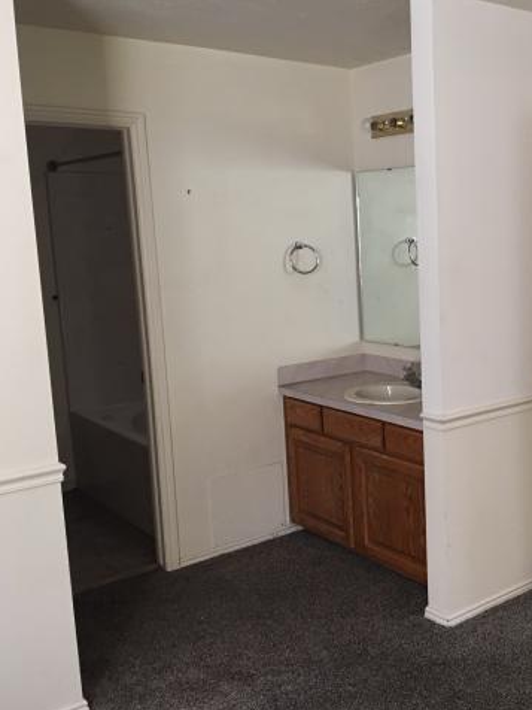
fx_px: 799
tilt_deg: -9.5
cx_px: 452
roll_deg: +0.9
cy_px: 356
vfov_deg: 47.9
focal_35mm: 39
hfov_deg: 35.2
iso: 64
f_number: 2.2
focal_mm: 4.15
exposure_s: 1/15
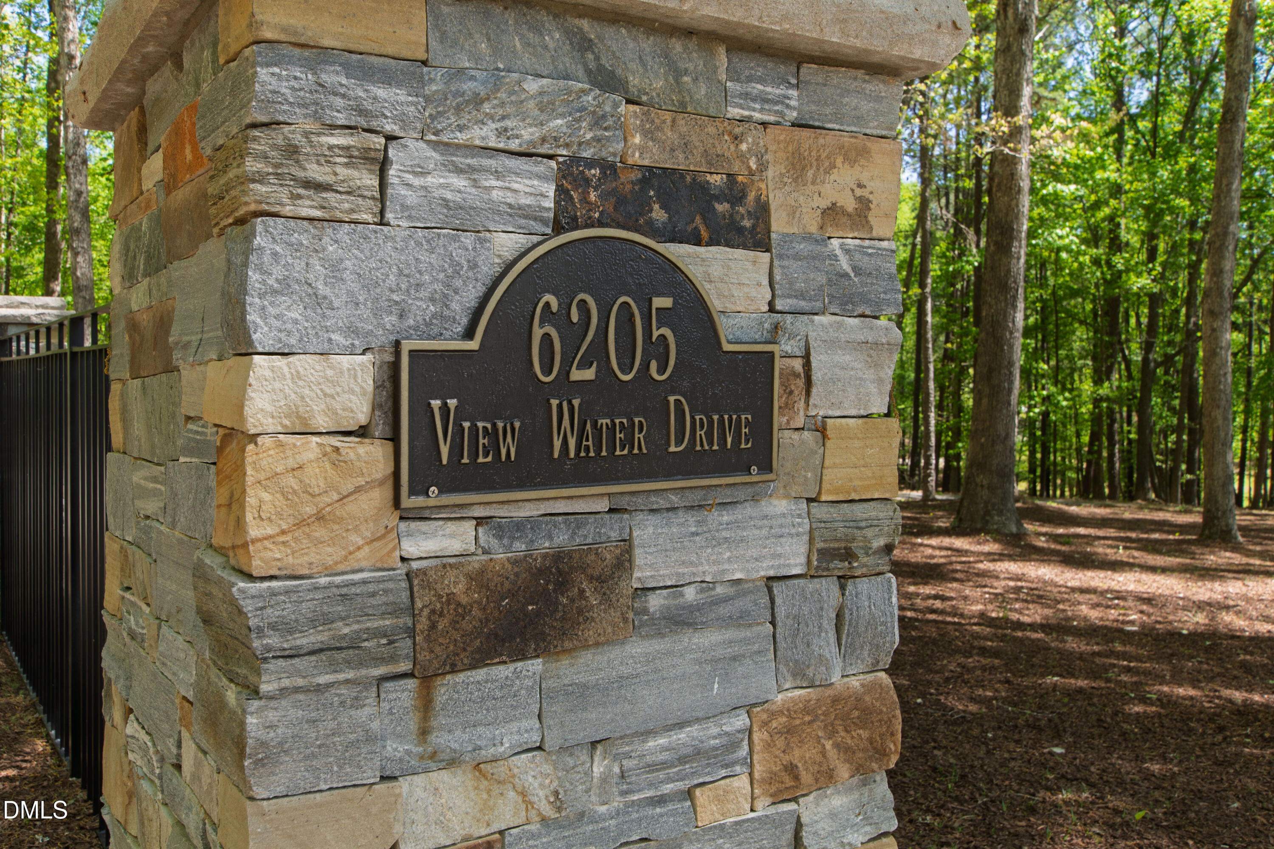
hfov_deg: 61.9
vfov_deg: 43.6
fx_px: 1062
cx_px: 637
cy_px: 424
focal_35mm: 30
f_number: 8
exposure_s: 1/50
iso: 100
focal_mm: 20
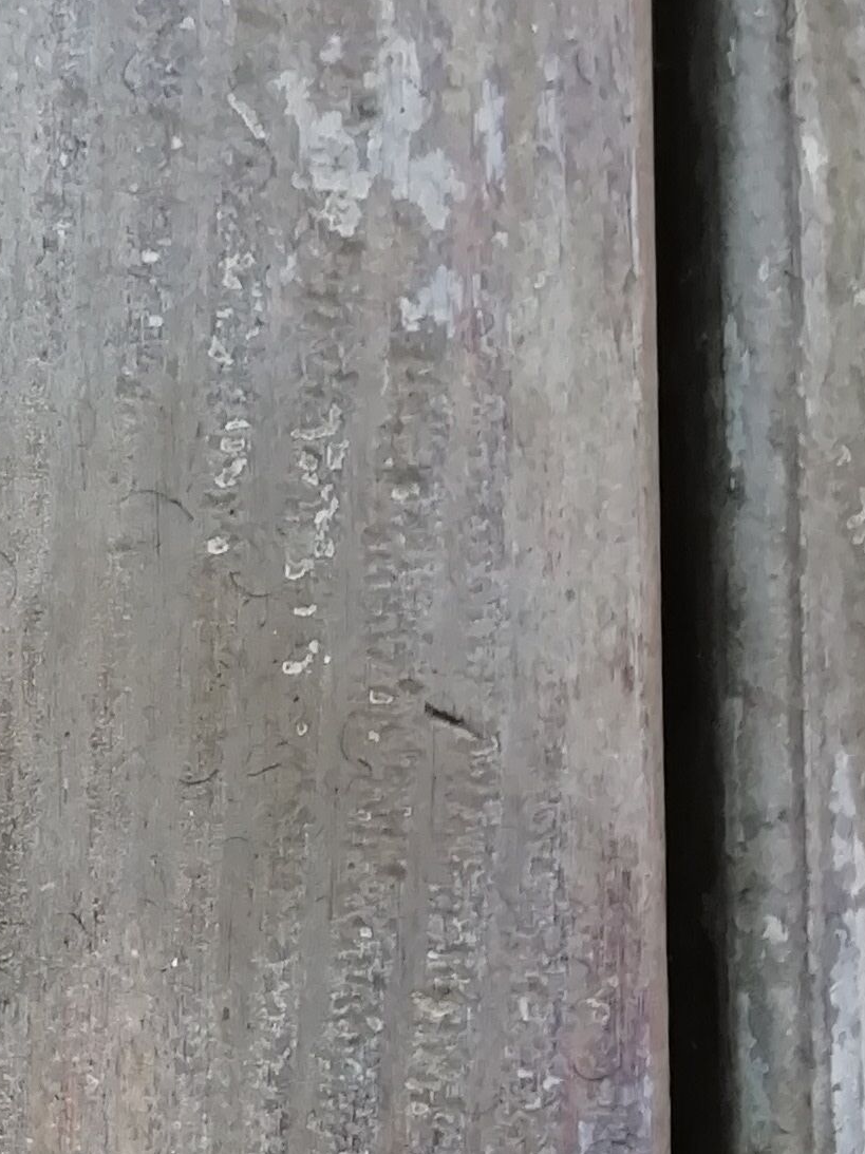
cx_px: -750
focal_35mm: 99
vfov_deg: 19.6
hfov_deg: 13.3
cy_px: 940
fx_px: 3300
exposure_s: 1/100
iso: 64
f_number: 2.2
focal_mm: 3.21
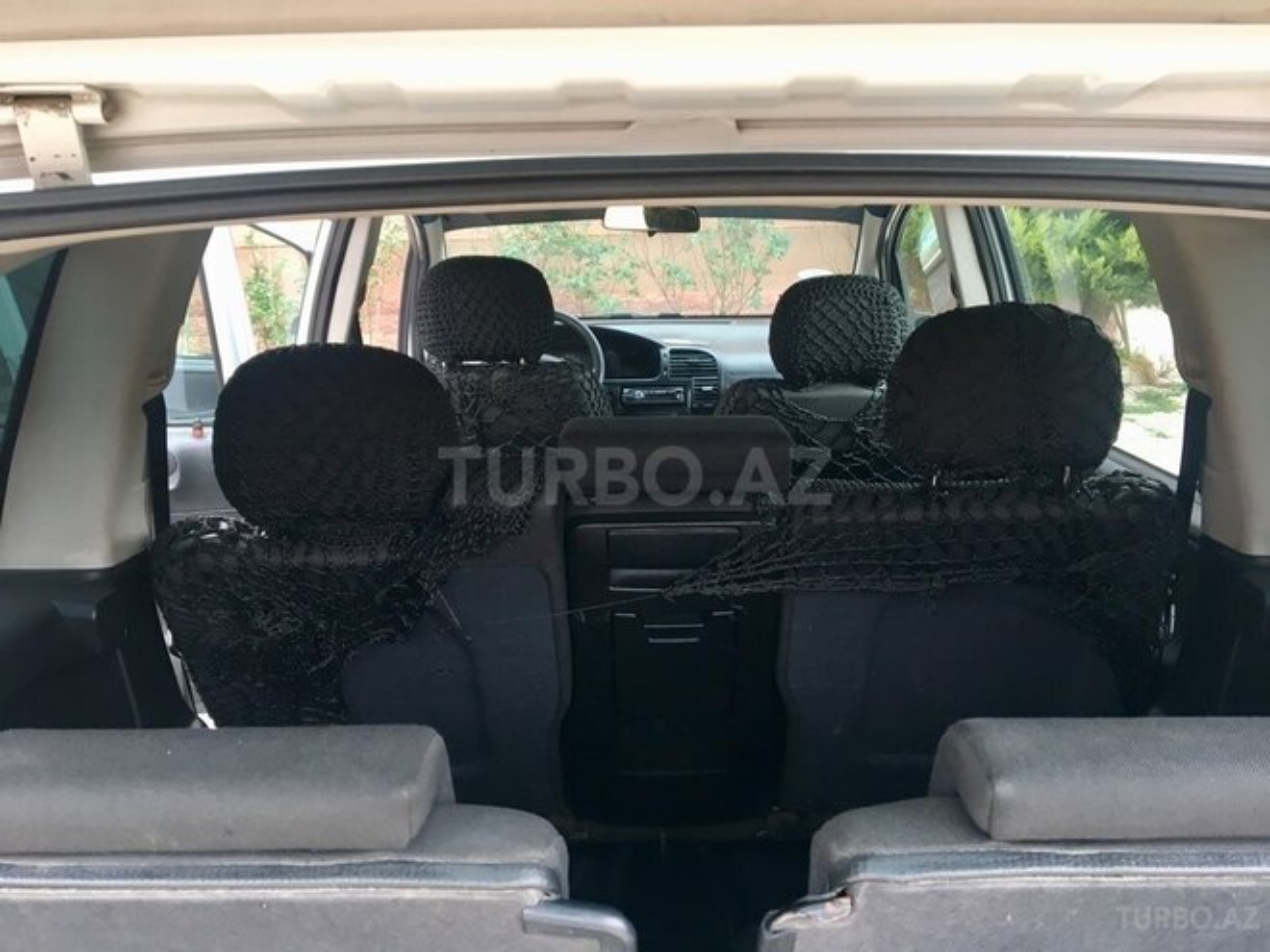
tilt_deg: -13.4
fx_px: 1064
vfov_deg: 48.2
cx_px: 635
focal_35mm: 29
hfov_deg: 61.7
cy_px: 476
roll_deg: +1.3
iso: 25
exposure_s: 1/33
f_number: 2.2
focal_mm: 4.15
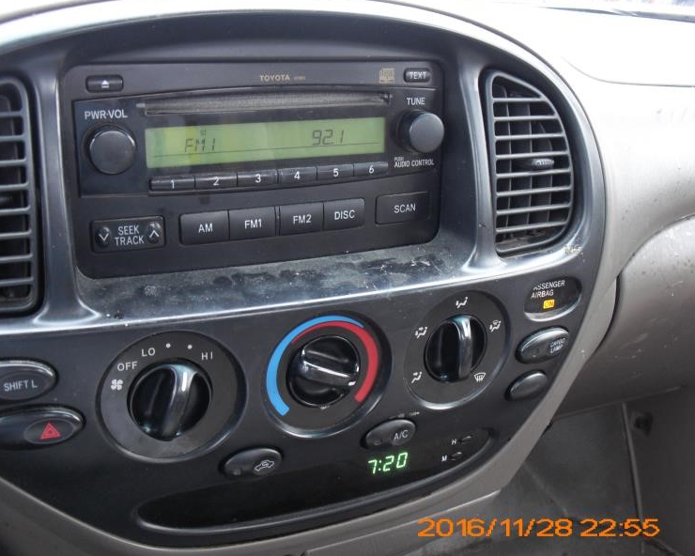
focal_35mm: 38
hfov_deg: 47.9
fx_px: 782
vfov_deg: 39.2
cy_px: 277
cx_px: 335
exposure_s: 1/13
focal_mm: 6.3
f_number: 3.1
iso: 200
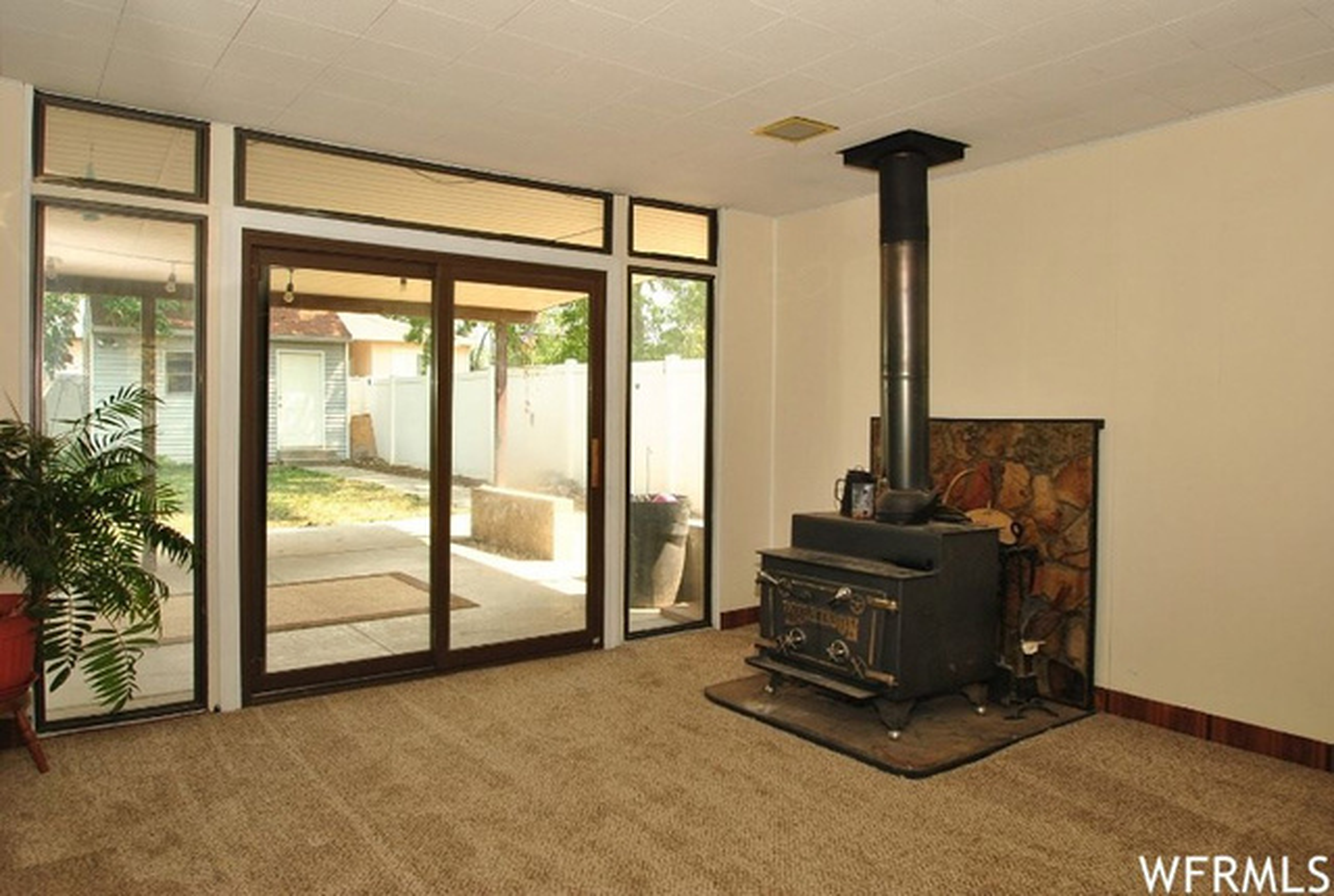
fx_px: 891
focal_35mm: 24
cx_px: 667
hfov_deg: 73.6
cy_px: 448
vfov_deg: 53.4
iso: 200
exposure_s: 1/160
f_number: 5
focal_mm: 16
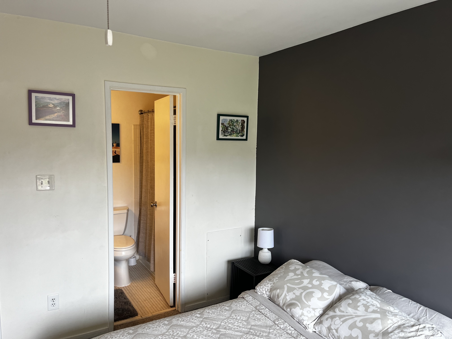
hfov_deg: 67.3
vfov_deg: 53.1
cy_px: 170
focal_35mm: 26
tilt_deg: -5.6
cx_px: 226
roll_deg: -1.0
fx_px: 339
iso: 100
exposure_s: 1/120
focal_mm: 5.1
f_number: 1.6
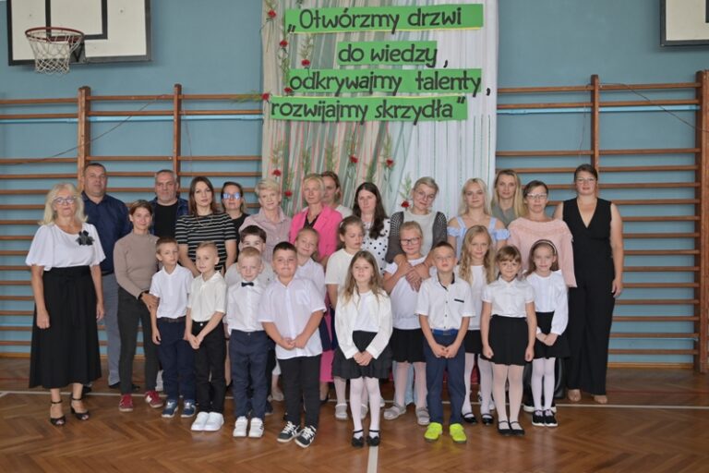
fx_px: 620
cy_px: 236
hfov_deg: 59.5
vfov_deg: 41.7
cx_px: 354
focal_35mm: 32
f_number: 2.8
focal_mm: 31.5
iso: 200
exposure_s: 1/160
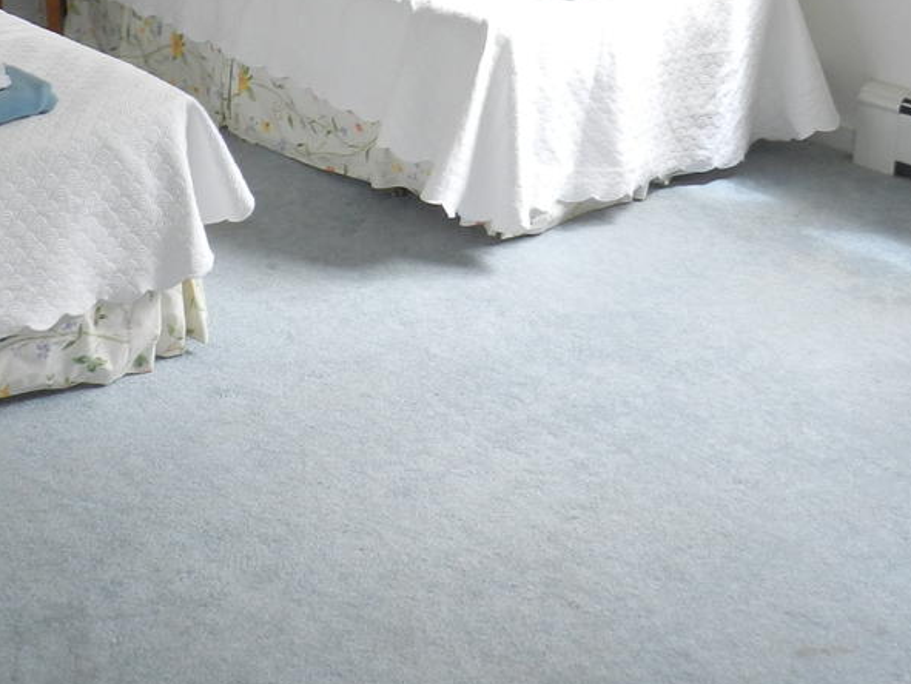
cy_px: -65
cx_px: 244
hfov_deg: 33.7
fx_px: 1475
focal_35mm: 56
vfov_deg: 24.4
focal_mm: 4
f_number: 3.4
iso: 160
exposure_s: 1/30
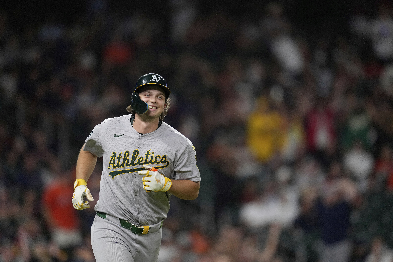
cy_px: 131
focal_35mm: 400
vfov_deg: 3.4
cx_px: 196
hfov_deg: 5.2
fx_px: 4366
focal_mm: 400
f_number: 2.8
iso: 3200
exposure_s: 1/2000
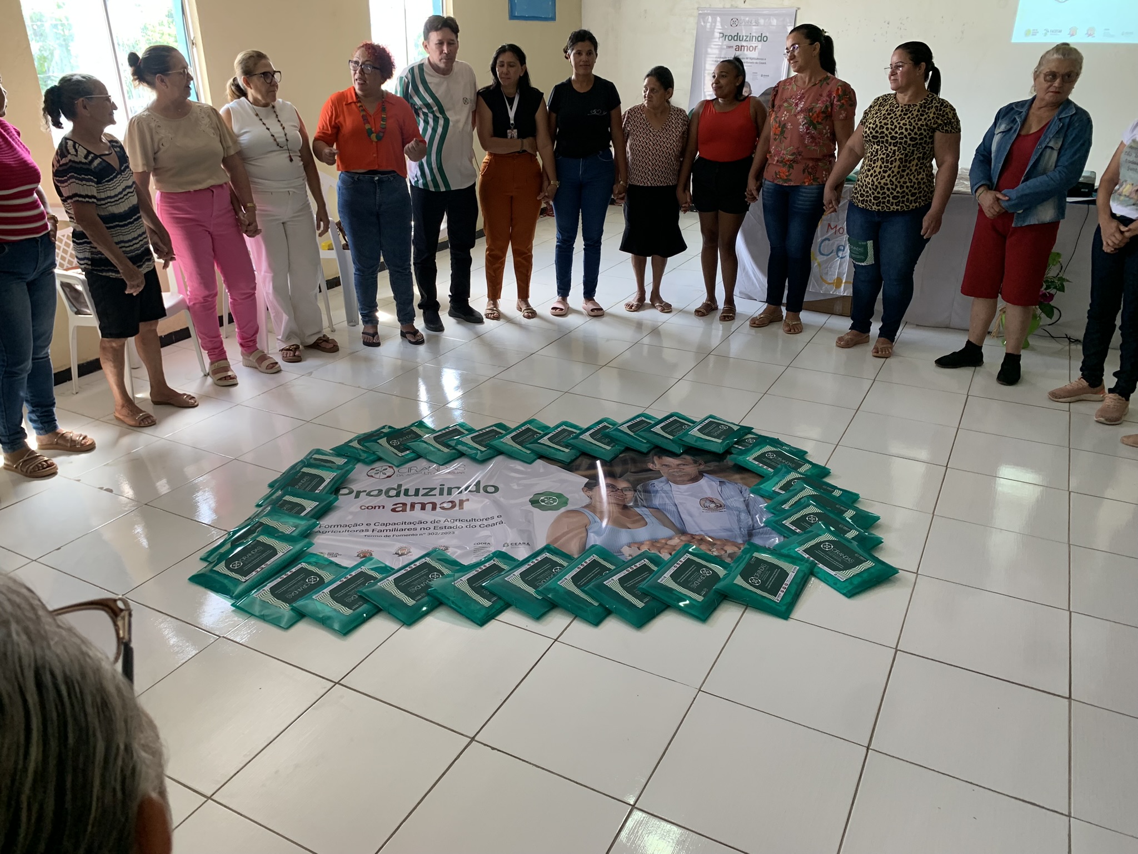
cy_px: 427
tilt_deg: -25.0
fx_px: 855
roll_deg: +0.7
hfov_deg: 67.3
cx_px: 569
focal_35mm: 26
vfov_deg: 53.1
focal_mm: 4.25
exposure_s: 1/105
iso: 100
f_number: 1.8
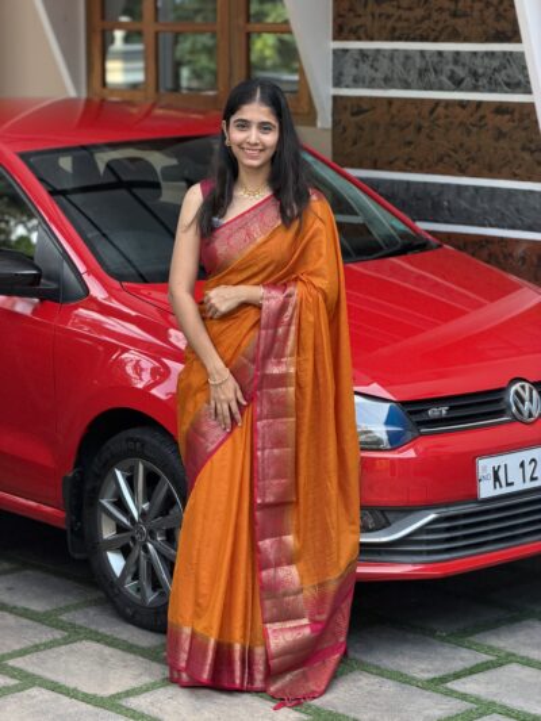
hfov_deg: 14.8
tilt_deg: -9.6
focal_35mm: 100
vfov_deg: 19.6
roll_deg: +0.0
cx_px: 270
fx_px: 2083
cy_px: 360
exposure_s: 1/121
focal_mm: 16.89
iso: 250
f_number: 2.8
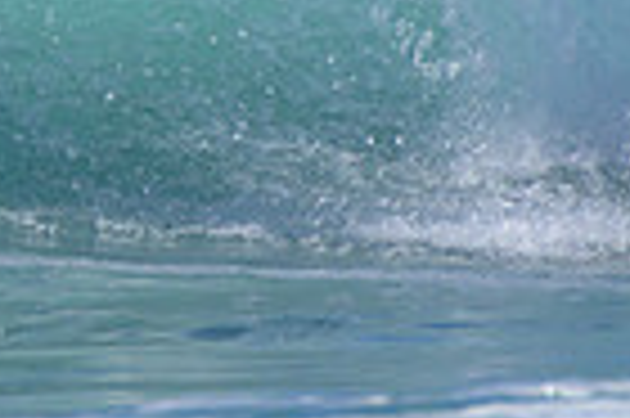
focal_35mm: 4146
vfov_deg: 0.3
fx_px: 72470
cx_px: -567
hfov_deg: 0.5
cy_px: -434
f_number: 11
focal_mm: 1000
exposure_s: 1/2000
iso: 1100
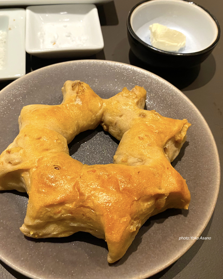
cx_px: 103
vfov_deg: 52.8
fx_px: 280
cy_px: 139
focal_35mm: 34
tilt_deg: -57.1
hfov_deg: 43.3
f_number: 1.8
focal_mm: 4.25
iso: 400
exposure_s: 1/50
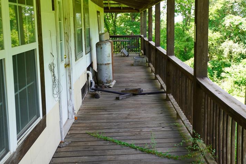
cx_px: 146
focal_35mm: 43
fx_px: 294
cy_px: 57
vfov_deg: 31.0
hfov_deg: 45.2
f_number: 4.5
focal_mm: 20
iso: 100
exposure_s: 1/60
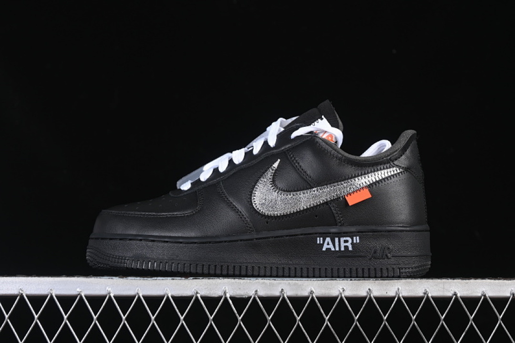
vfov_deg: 18.2
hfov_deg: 27.0
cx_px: 258
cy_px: 172
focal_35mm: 75
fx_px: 1073
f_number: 6.3
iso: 160
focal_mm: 50
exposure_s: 1/60
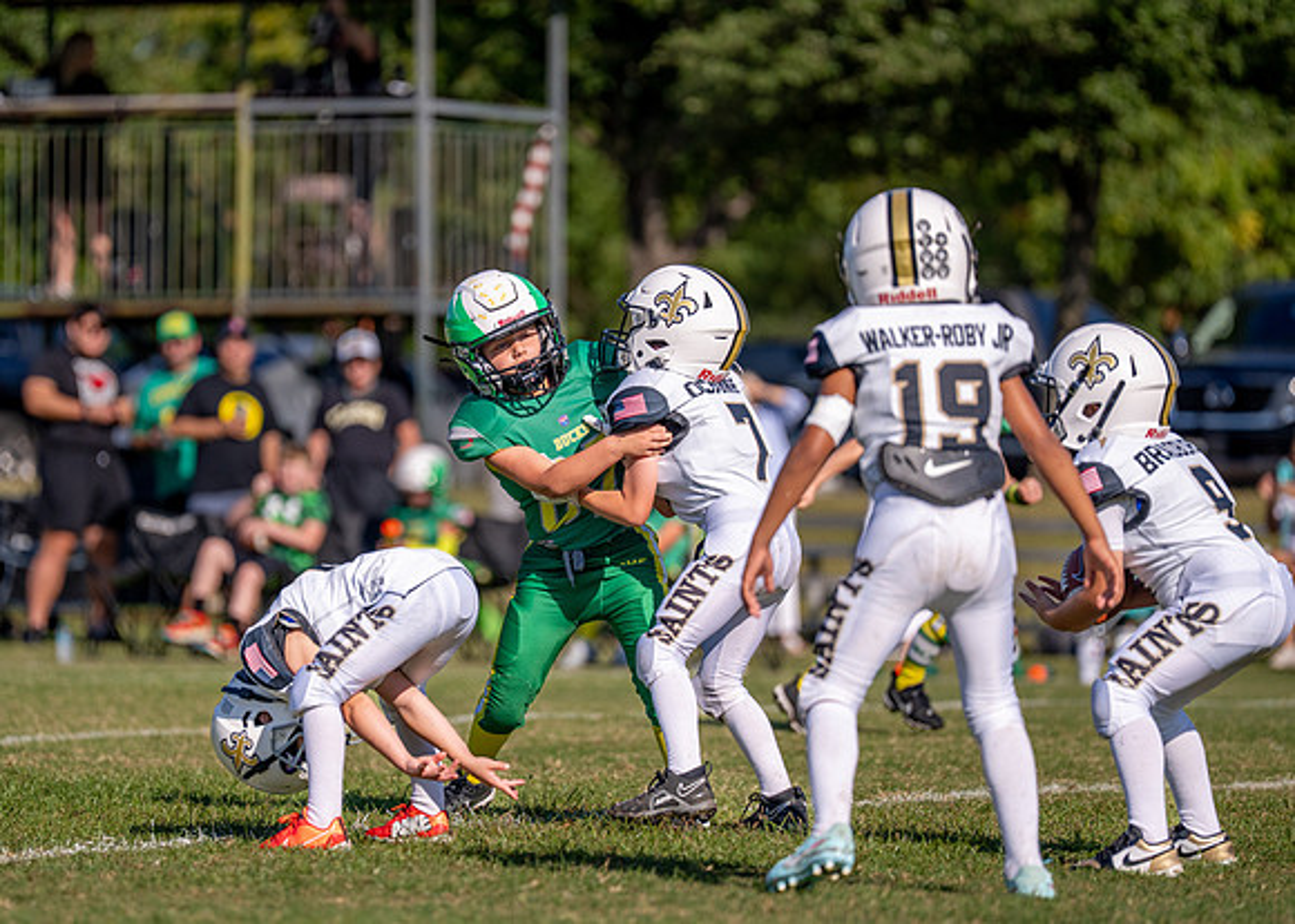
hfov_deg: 8.2
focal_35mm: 246
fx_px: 9030
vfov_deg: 5.9
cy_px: 445
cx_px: 519
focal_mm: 200
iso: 250
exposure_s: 1/6400
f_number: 2.8
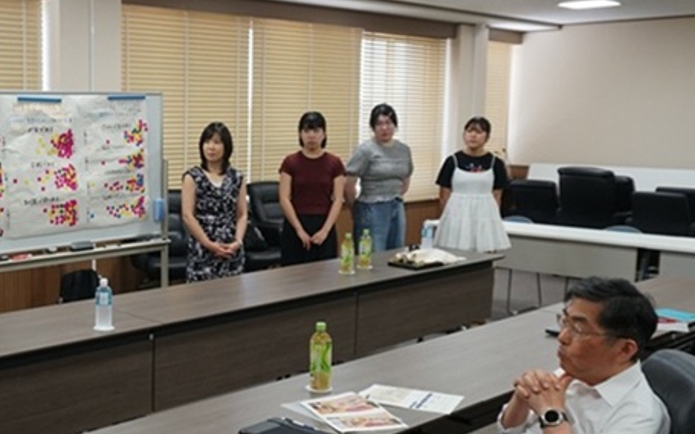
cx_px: 96
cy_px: 314
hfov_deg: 43.1
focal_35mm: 43
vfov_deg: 29.5
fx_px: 814
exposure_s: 1/160
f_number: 4
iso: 640
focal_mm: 16
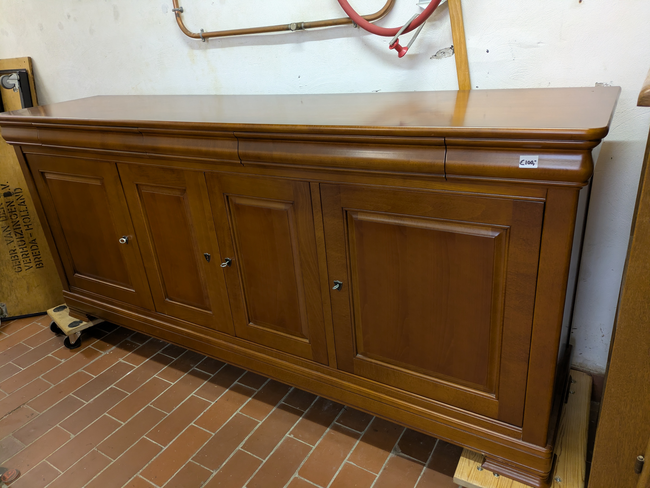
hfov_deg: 69.4
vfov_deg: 54.9
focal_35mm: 25
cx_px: 325
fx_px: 470
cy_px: 244
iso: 205
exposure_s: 1/25
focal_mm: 5.43
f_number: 1.89
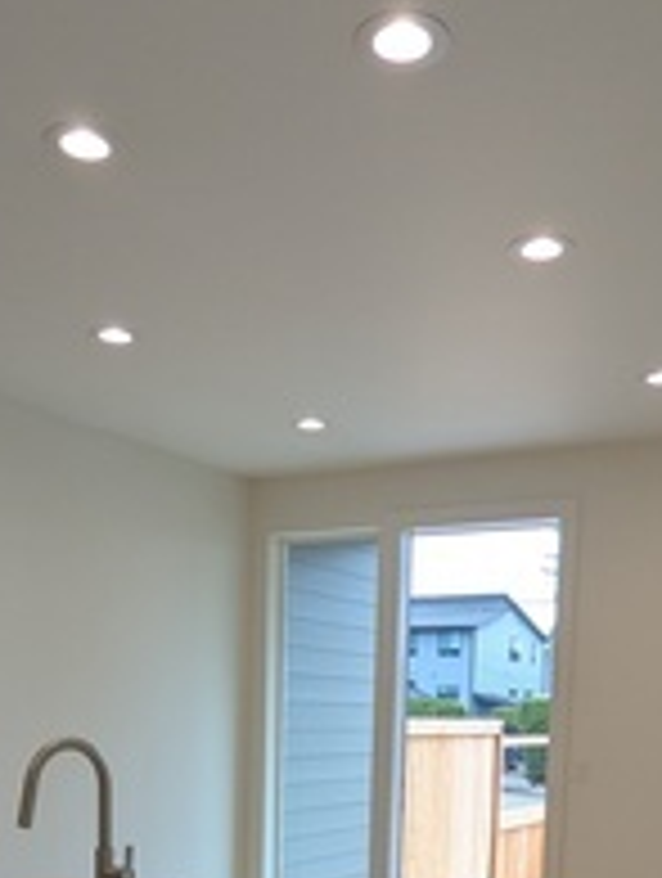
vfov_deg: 41.1
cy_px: 833
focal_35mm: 41
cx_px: 338
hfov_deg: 35.2
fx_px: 1042
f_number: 2.2
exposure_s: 1/120
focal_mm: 2.35
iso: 43
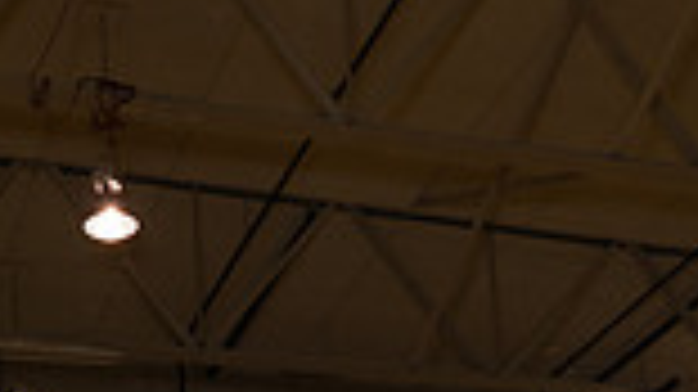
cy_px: 1000
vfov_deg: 10.6
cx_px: 270
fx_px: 1739
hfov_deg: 22.7
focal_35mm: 94
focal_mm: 31
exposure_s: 1/250
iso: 800
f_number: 5.6
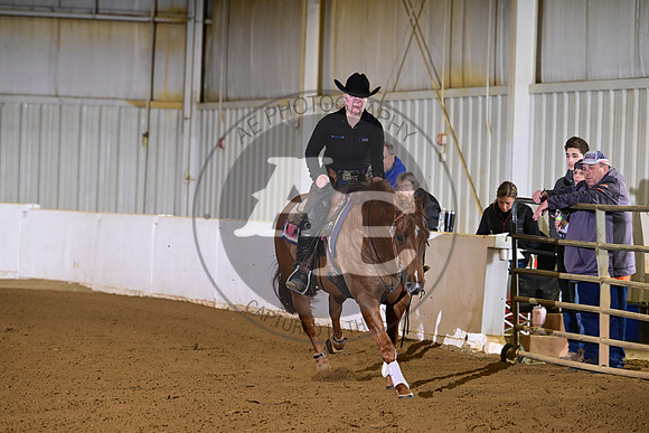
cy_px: 216
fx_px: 2975
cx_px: 324
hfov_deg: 12.4
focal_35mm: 165
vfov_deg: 8.3
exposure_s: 1/200
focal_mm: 165
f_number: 4.5
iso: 2500
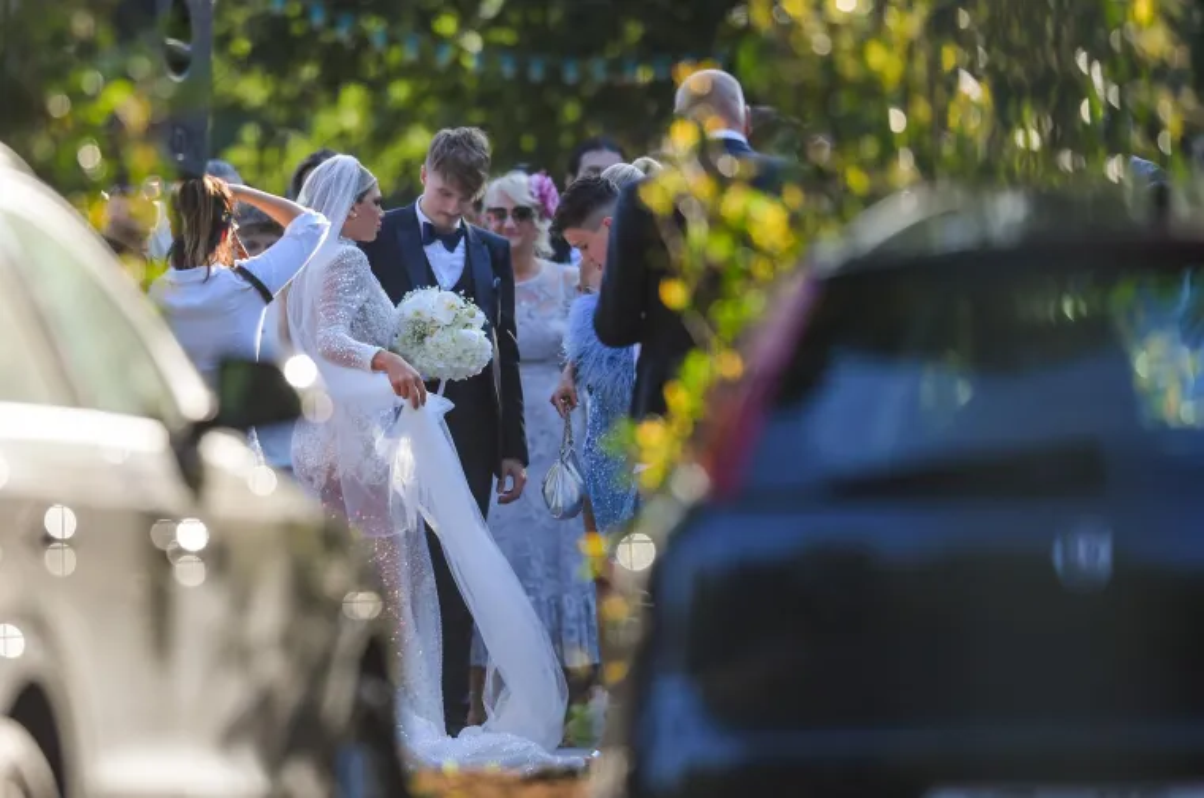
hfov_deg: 5.2
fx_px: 13355
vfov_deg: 3.4
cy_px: 399
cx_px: 602
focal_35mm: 400
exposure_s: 1/1600
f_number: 3.2
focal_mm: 400
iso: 400
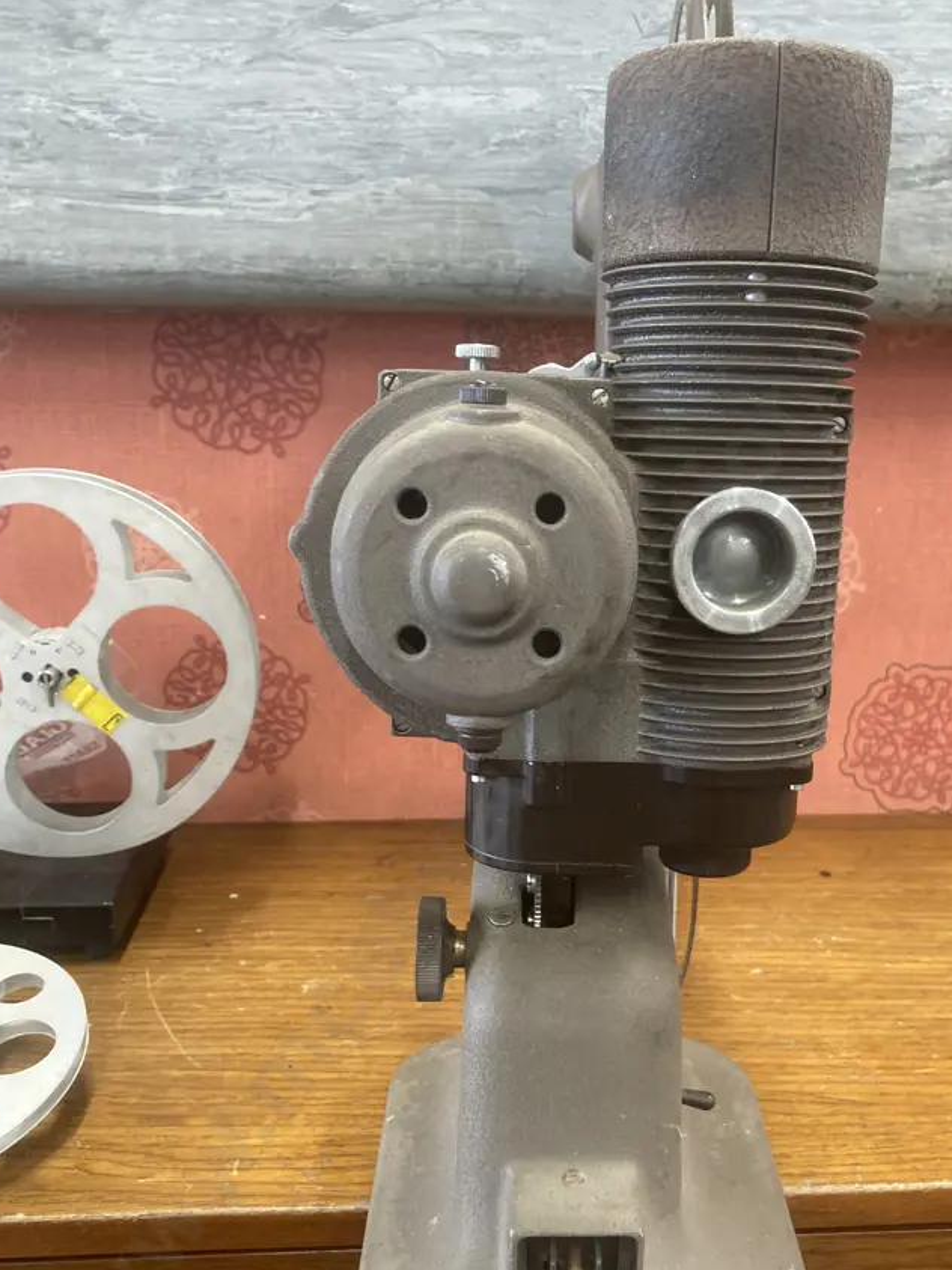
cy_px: 719
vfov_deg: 53.8
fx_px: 1247
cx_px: 554
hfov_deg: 41.7
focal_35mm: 34
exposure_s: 1/50
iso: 160
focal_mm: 3.99
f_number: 1.8
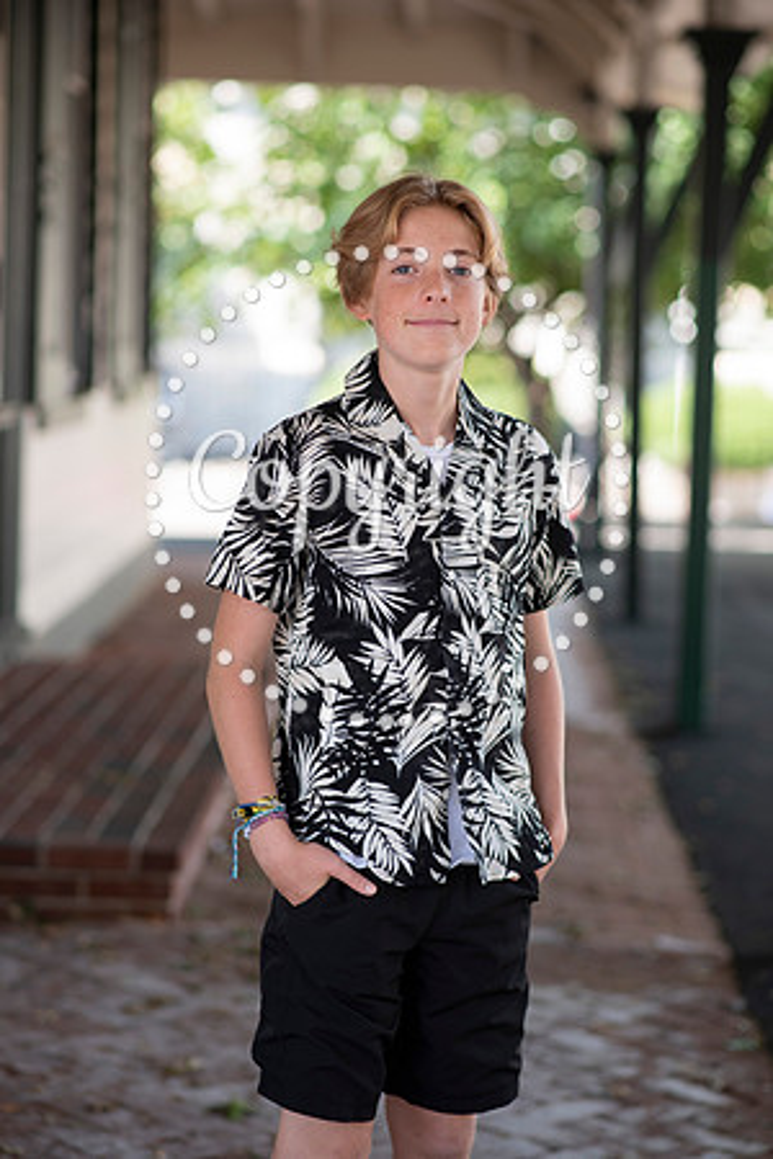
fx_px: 2737
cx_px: 386
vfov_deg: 23.9
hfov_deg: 16.1
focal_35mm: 85
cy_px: 580
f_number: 2.5
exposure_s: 1/320
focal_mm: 85
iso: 200
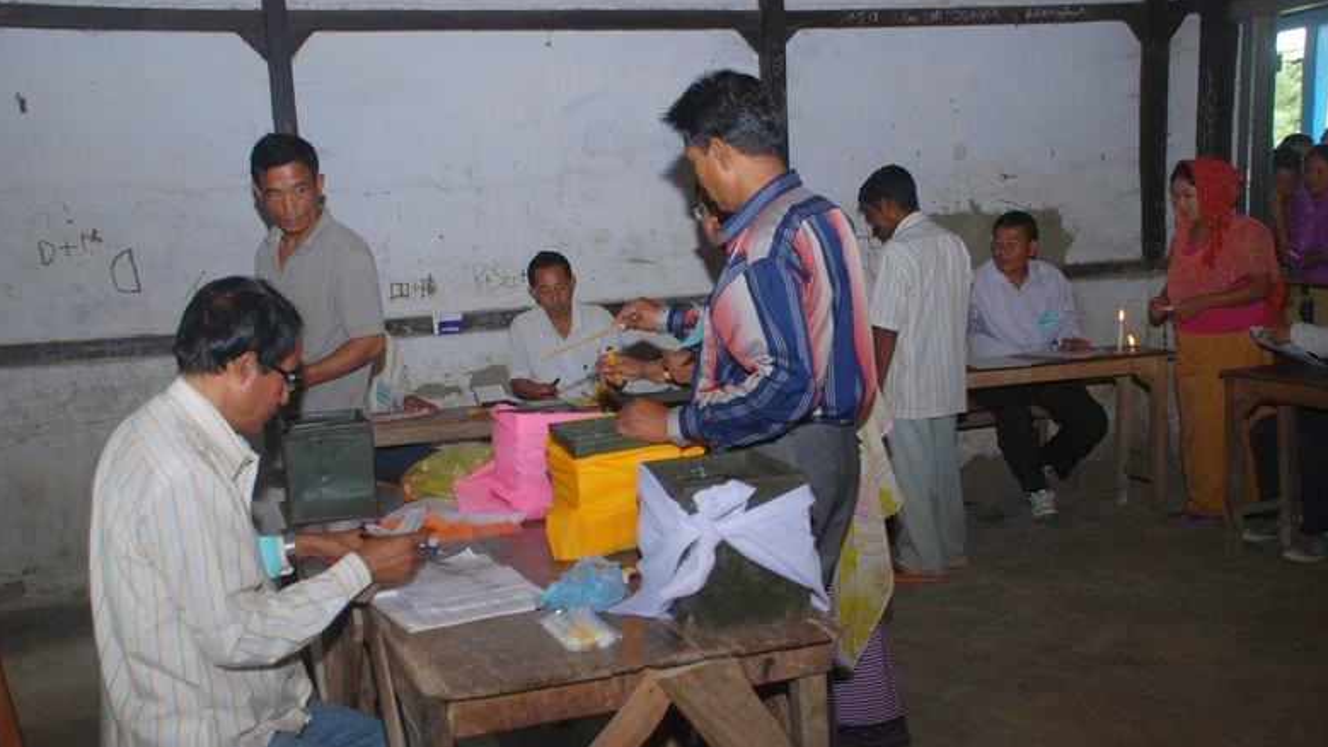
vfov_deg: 28.3
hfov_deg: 48.4
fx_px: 1479
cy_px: 440
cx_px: 677
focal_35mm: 42
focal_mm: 26
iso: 200
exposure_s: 1/60
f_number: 4
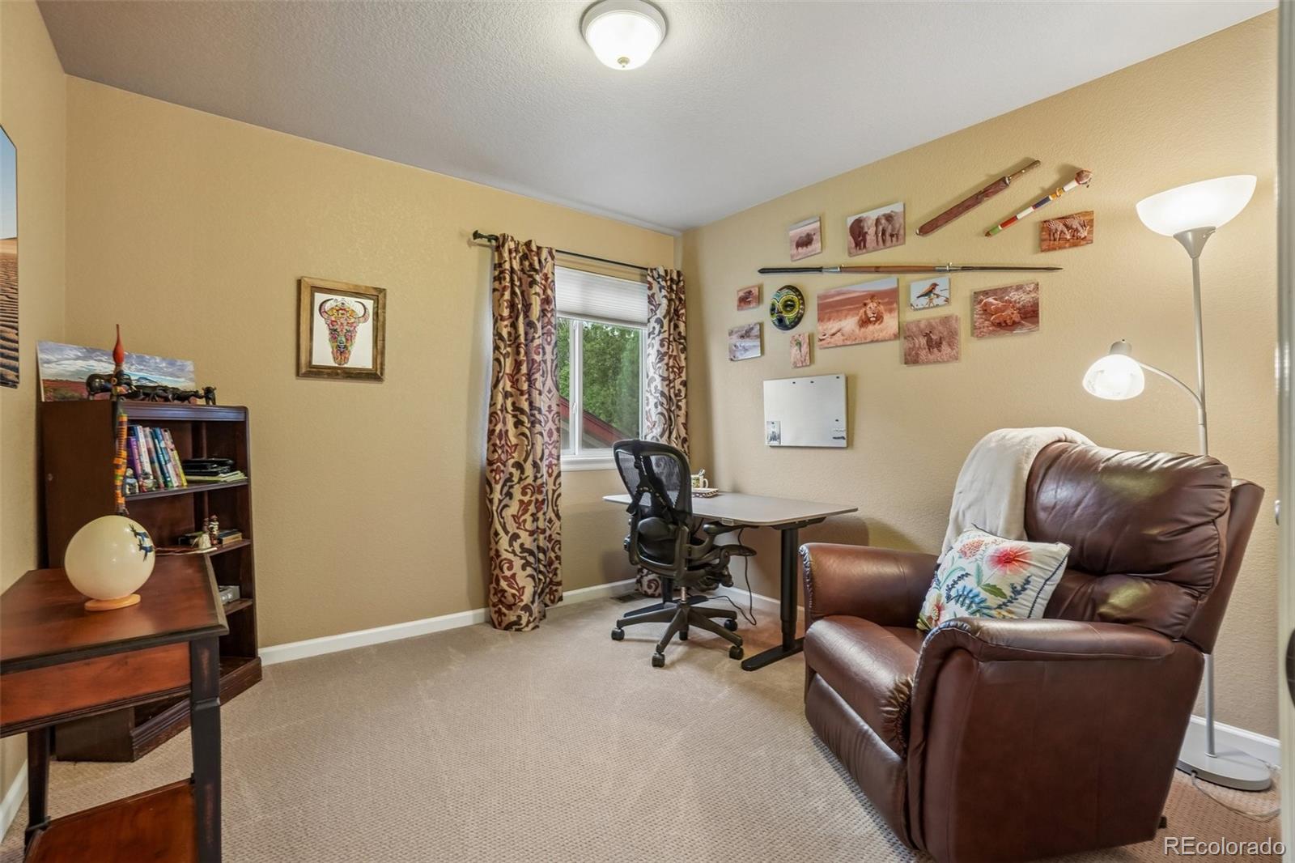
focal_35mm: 15
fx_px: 539
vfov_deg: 77.3
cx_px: 648
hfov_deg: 100.4
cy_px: 432
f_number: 8
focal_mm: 10
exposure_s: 1/5
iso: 400
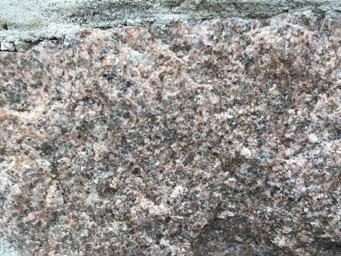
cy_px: 128
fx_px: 286
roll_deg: -0.8
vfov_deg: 48.2
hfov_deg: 61.7
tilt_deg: -17.3
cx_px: 170
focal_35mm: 29
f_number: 2.2
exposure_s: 1/50
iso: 25
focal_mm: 4.15
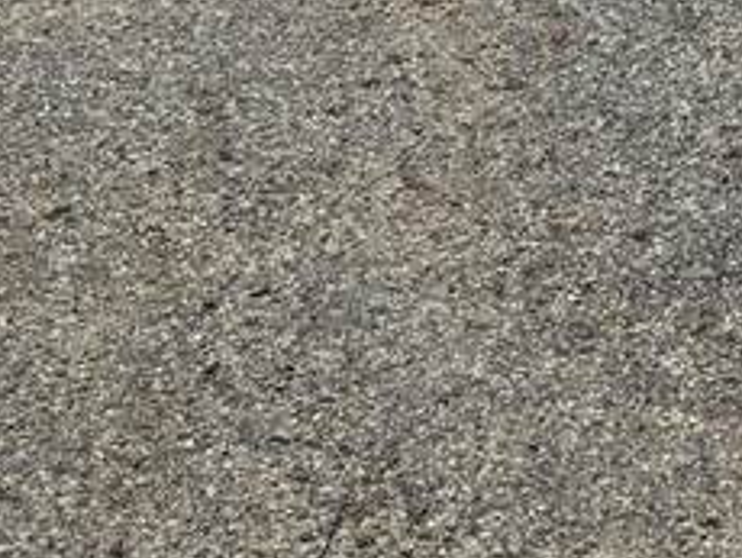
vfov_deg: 10.2
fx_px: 2747
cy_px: -752
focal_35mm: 128
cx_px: 1065
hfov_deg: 14.5
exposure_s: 1/5605
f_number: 1.4
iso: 64
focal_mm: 6.5
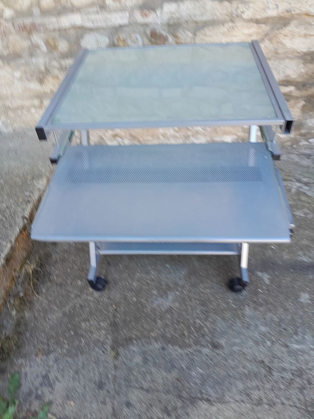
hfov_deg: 53.1
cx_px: 157
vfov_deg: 67.3
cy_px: 210
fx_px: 314
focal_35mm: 26
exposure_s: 1/50
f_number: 1.8
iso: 40
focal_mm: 3.98
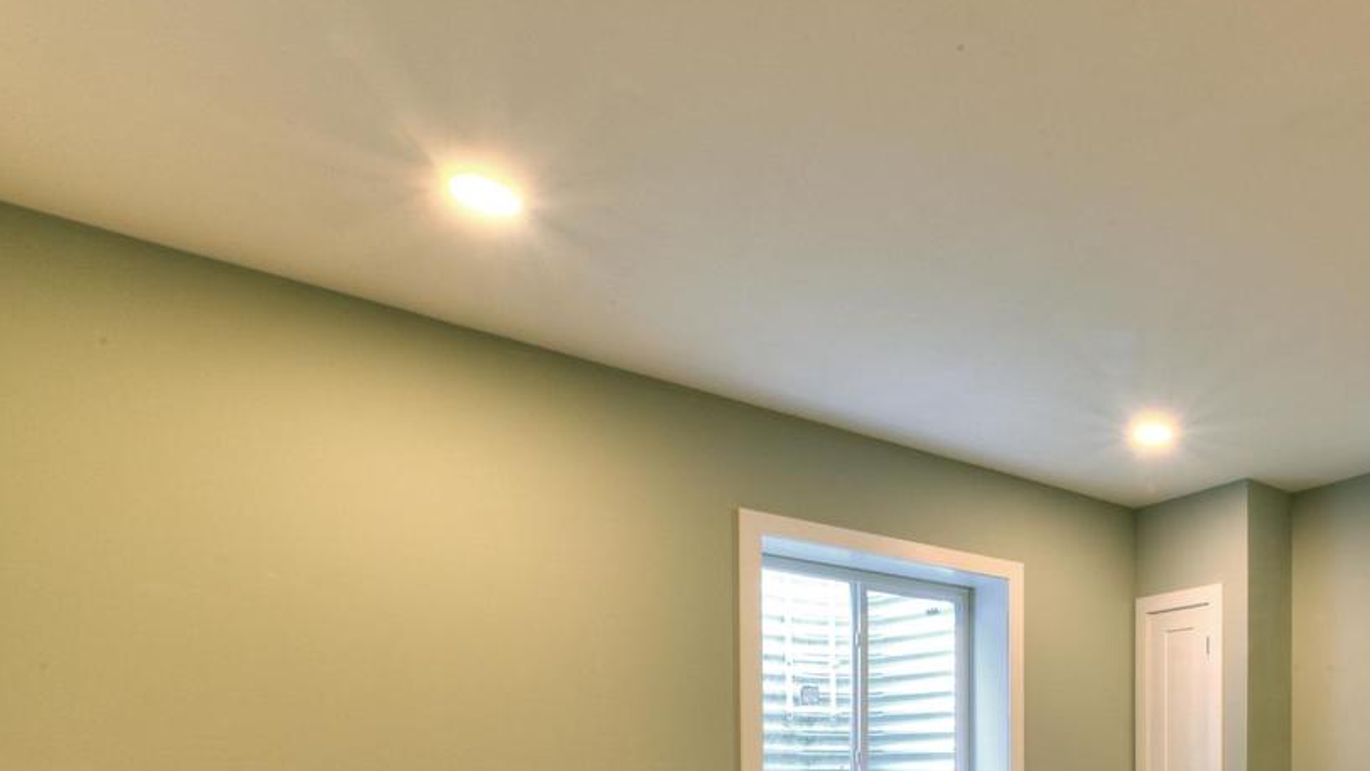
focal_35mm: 26
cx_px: 1159
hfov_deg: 63.4
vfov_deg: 39.2
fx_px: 945
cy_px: 773
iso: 100
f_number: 22
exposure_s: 3
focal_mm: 14
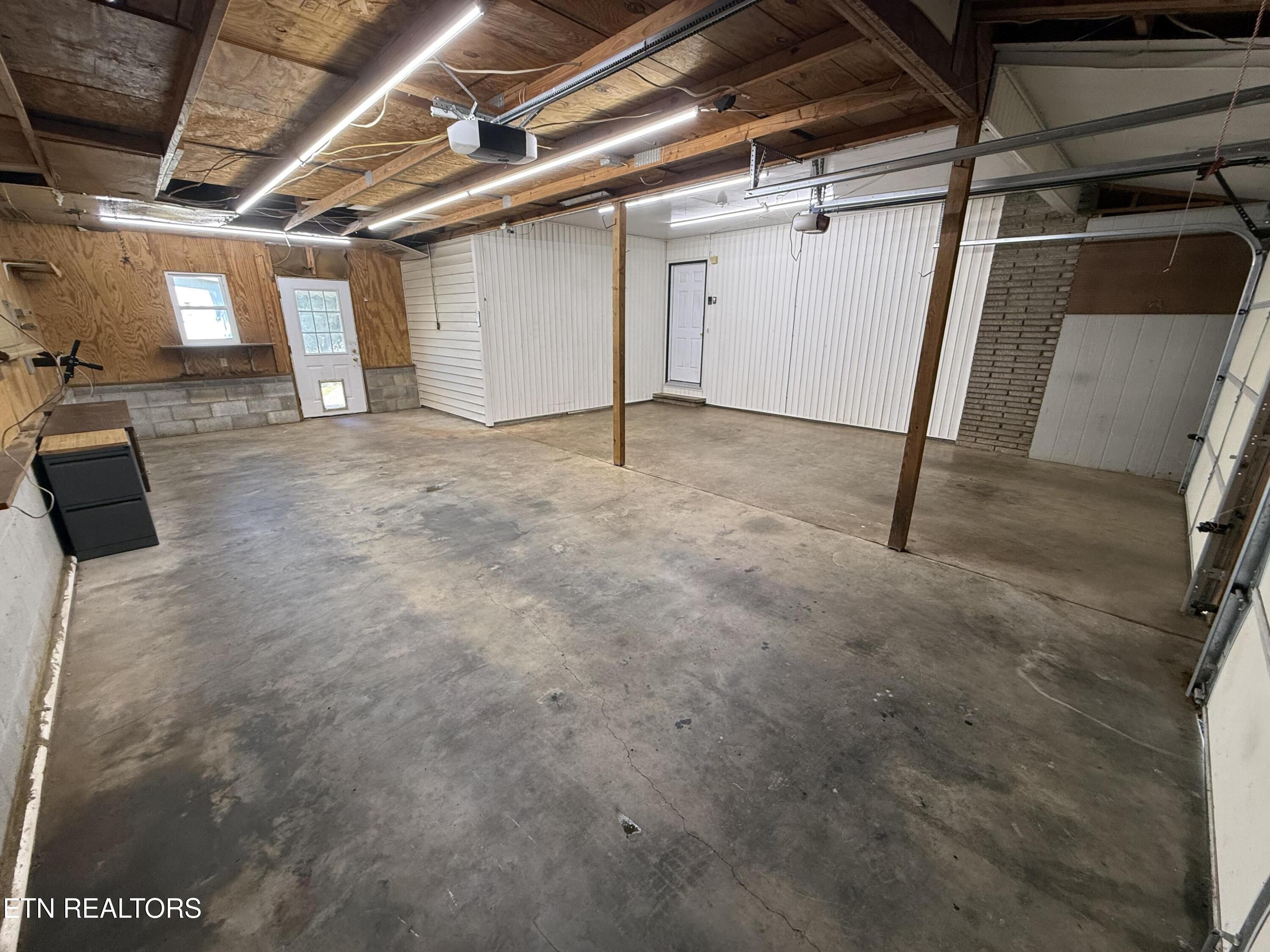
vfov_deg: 85.7
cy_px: 476
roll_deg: -0.5
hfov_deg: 102.1
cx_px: 635
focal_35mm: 14
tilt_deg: -17.2
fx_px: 514
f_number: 2.2
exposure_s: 1/120
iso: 160
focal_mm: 2.22
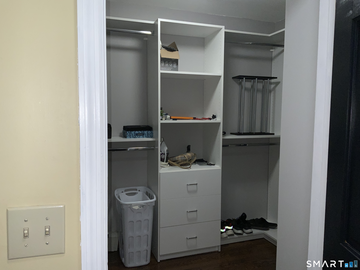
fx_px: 302
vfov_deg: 48.2
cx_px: 180
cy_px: 135
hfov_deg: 61.7
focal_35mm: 29
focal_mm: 3
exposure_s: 1/60
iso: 50
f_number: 1.8
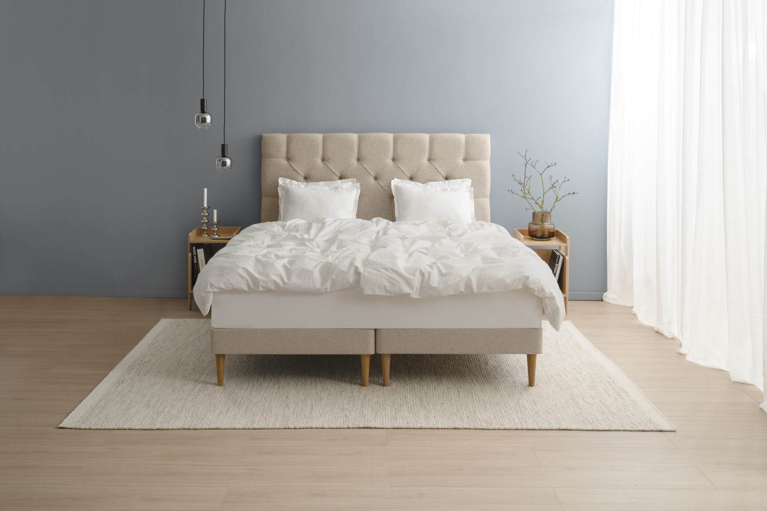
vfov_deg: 35.9
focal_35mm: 37
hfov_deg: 51.9
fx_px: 788
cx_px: 384
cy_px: 256
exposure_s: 1/3
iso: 100
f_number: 10
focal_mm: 37
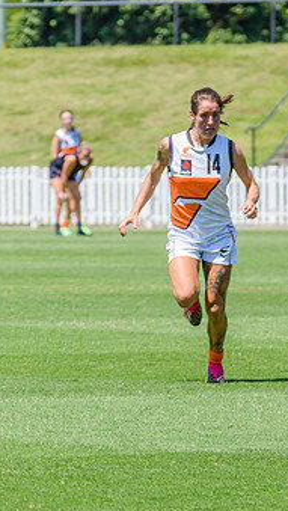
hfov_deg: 2.1
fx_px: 8000
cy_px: 284
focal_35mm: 590
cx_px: 423
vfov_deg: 3.7
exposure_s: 1/2000
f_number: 8
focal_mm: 250
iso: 800
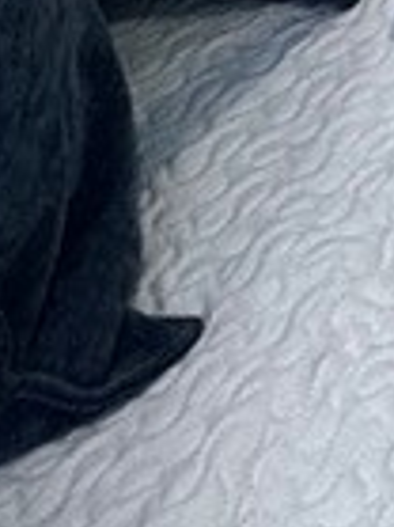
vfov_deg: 12.4
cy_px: -902
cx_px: 1133
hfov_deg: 10.6
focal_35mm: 103
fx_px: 1566
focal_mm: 2.22
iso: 160
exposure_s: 1/120
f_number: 2.2
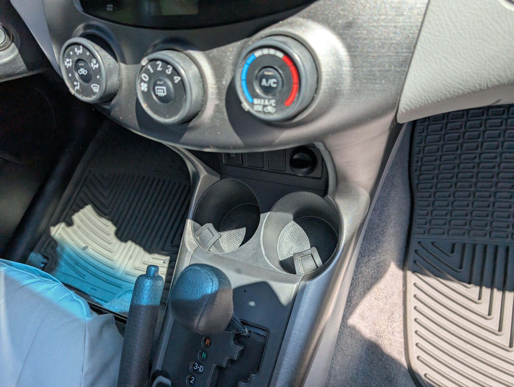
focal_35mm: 24
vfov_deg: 56.9
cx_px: 257
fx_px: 357
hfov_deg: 71.5
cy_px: 194
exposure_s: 1/551
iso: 21
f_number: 1.68
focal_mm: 6.9
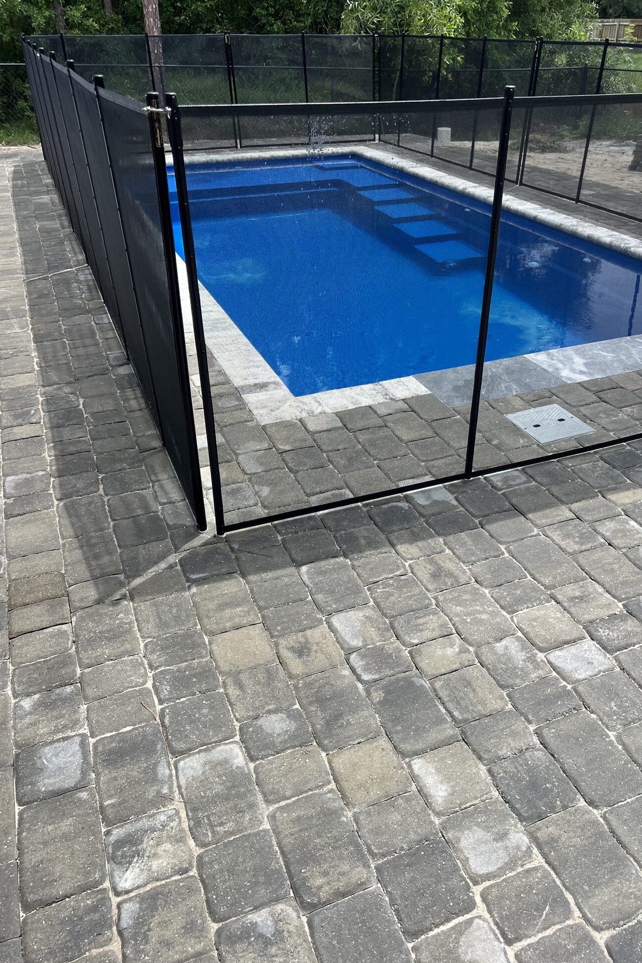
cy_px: 483
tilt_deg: -26.1
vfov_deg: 65.5
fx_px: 749
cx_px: 364
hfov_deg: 46.3
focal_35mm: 28
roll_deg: -2.8
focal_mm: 5.7
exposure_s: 1/1934
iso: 50
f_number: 1.5
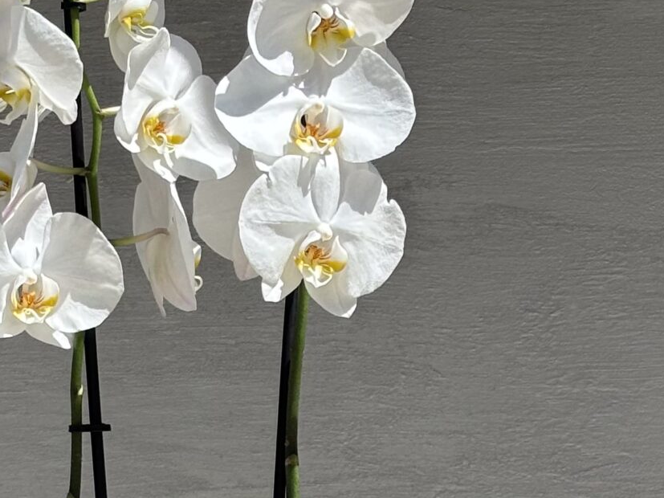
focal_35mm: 161
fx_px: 3088
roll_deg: +0.1
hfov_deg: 12.2
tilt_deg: -0.7
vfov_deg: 9.0
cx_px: 192
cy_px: 673
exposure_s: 1/1912
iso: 32
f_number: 1.6
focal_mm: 5.96
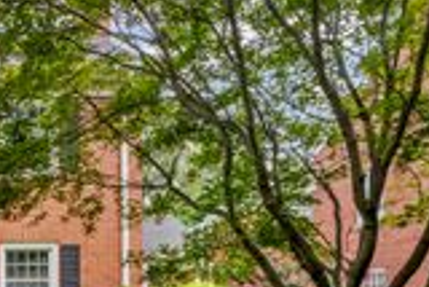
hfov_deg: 30.8
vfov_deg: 24.5
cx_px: -131
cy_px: 346
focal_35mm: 50
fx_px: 596
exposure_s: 1/160
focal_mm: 16
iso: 2500
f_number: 13
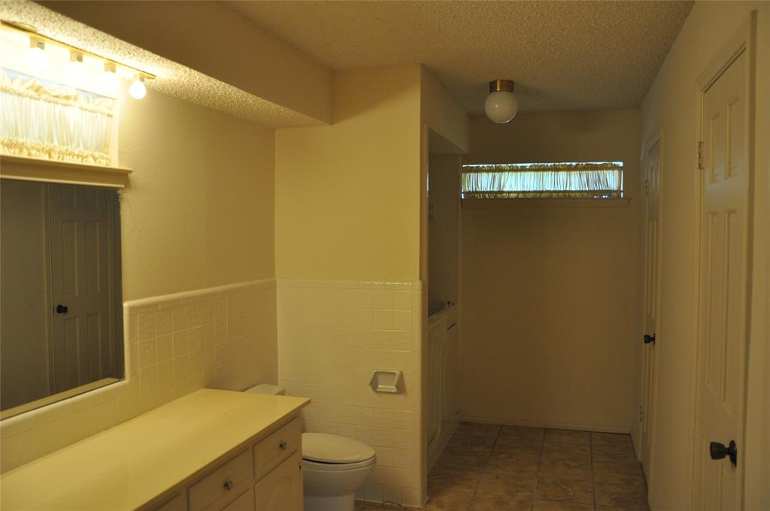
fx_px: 577
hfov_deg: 67.4
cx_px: 385
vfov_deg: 47.8
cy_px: 256
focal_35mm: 27
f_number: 4
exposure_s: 1/60
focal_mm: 18
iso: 800
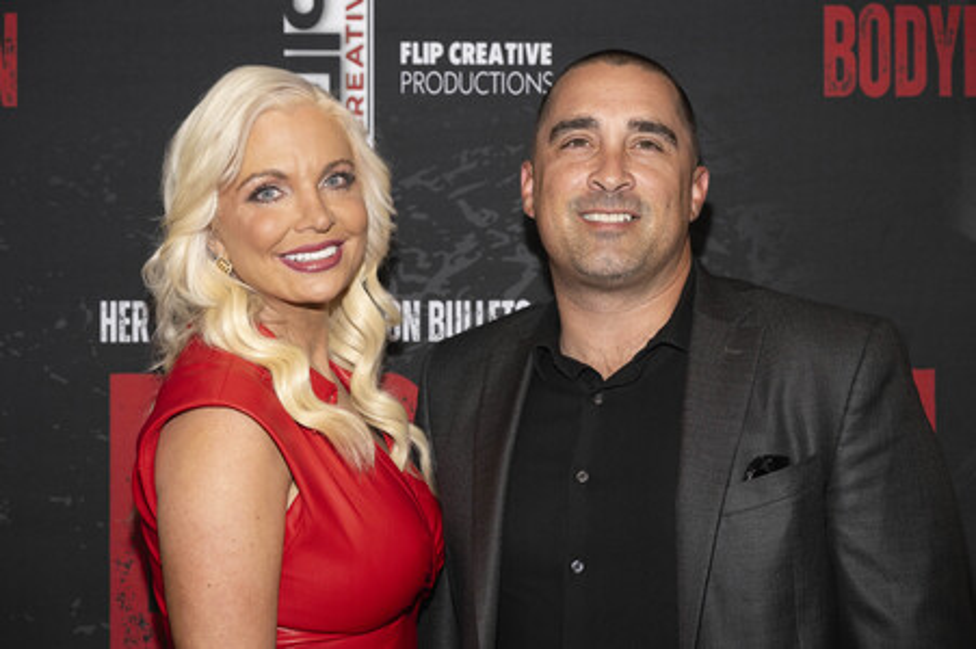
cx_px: 488
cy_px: 324
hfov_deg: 30.1
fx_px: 1815
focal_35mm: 67
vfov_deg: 20.3
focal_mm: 67
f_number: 5.6
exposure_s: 1/200
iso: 800
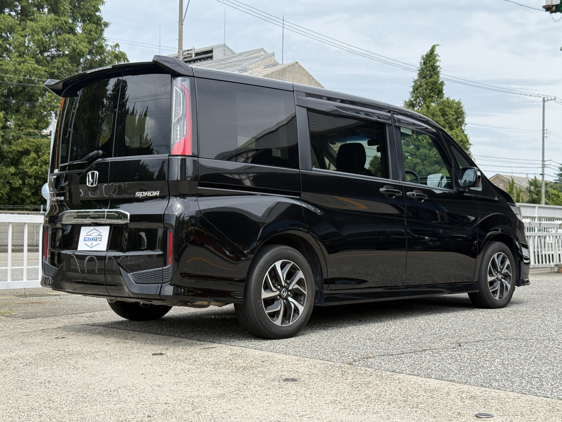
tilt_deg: +1.5
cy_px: 211
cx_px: 281
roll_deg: -0.7
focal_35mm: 48
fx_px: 779
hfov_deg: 39.7
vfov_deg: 30.3
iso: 64
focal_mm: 6.76
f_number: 1.78
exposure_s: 1/2865
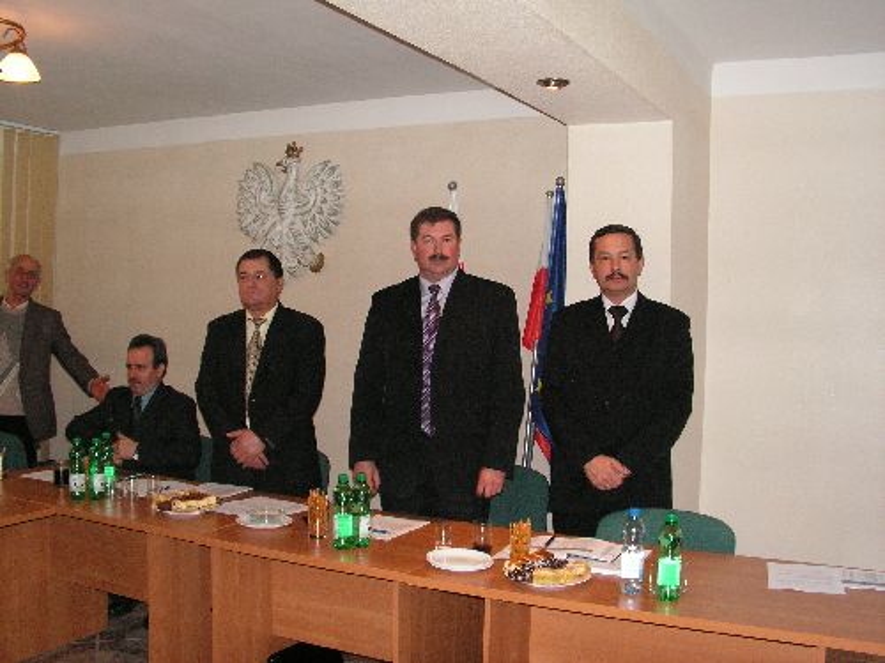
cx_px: 442
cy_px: 332
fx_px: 920
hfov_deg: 51.4
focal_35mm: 36
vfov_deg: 39.7
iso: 160
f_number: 4.8
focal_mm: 6
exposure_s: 1/40
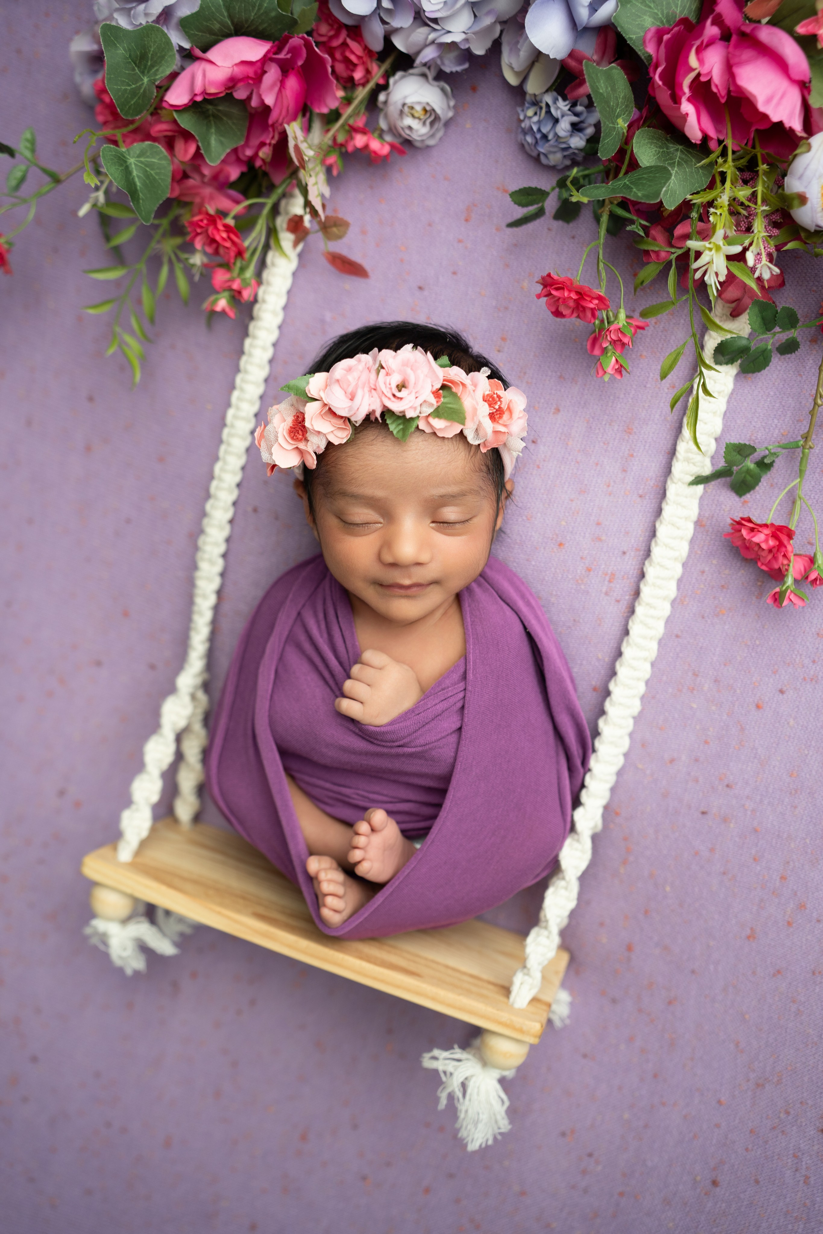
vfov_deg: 54.4
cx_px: 412
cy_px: 617
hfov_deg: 37.9
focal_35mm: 35
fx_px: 1200
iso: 125
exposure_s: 1/20
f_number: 2.5
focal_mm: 35
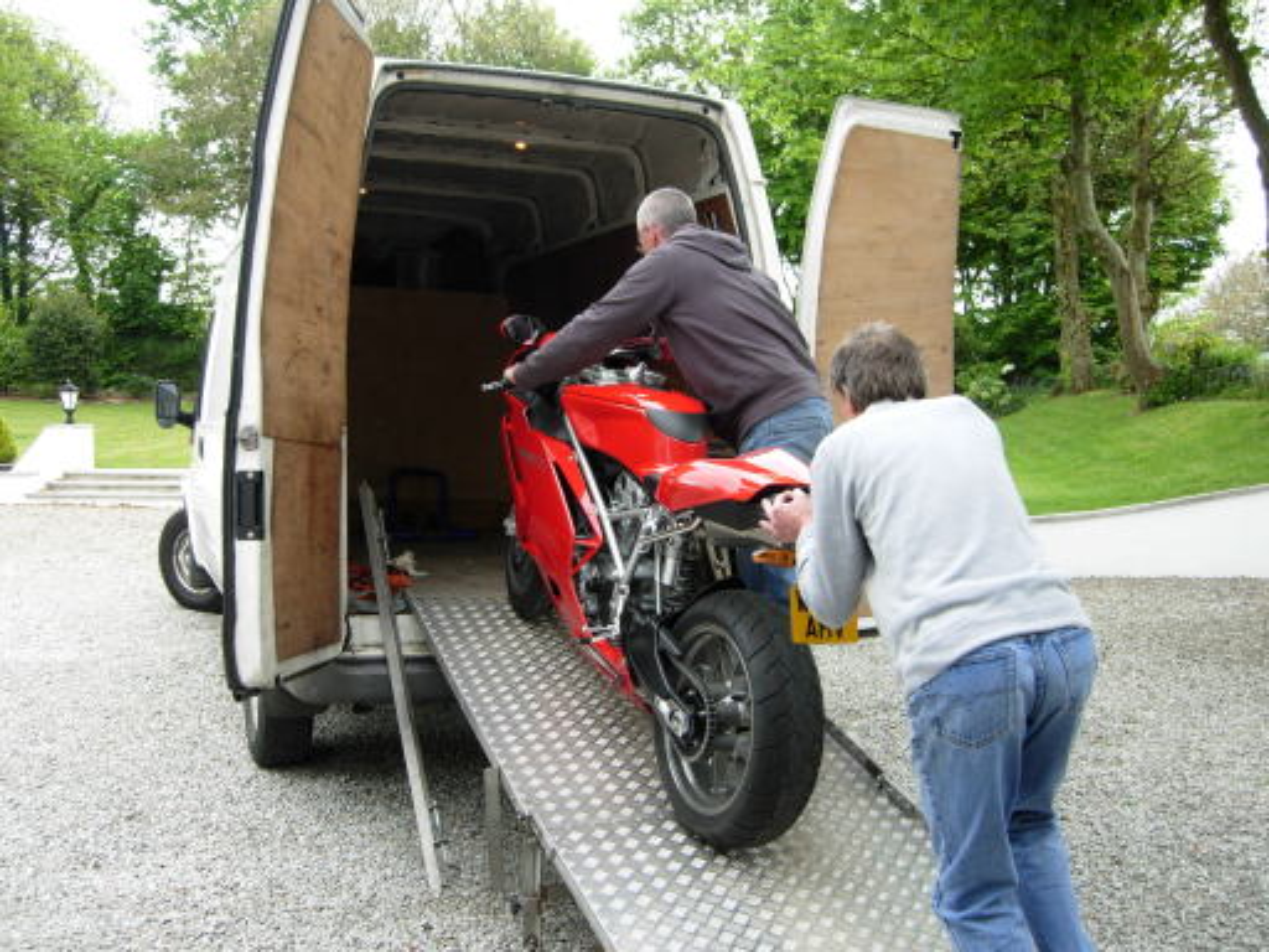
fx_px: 1320
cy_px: 476
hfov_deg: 51.4
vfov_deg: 39.7
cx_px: 634
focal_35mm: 36
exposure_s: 1/161
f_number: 3.4
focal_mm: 7.5
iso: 50
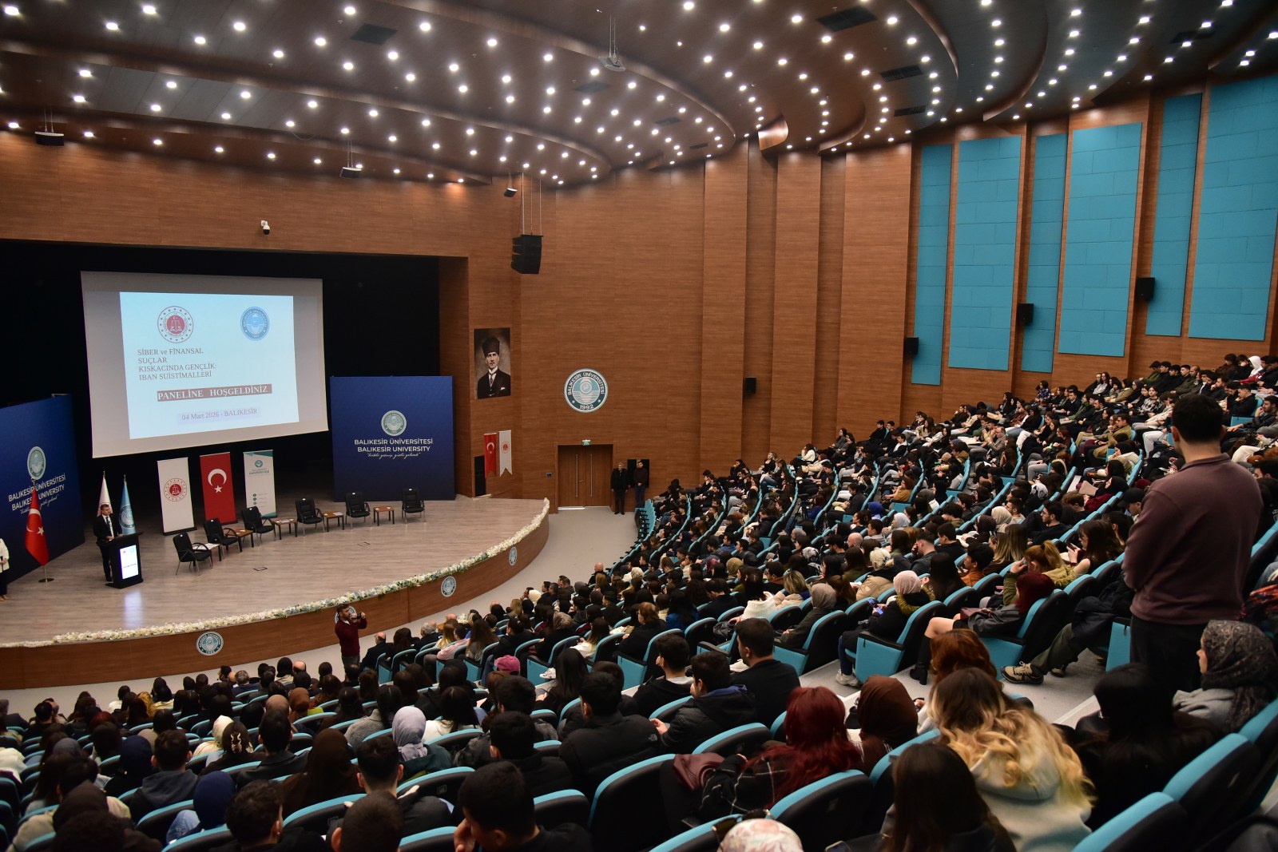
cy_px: 426
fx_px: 852
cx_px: 639
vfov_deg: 53.1
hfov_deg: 73.7
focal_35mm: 24
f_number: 4
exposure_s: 1/250
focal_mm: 24
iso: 3200
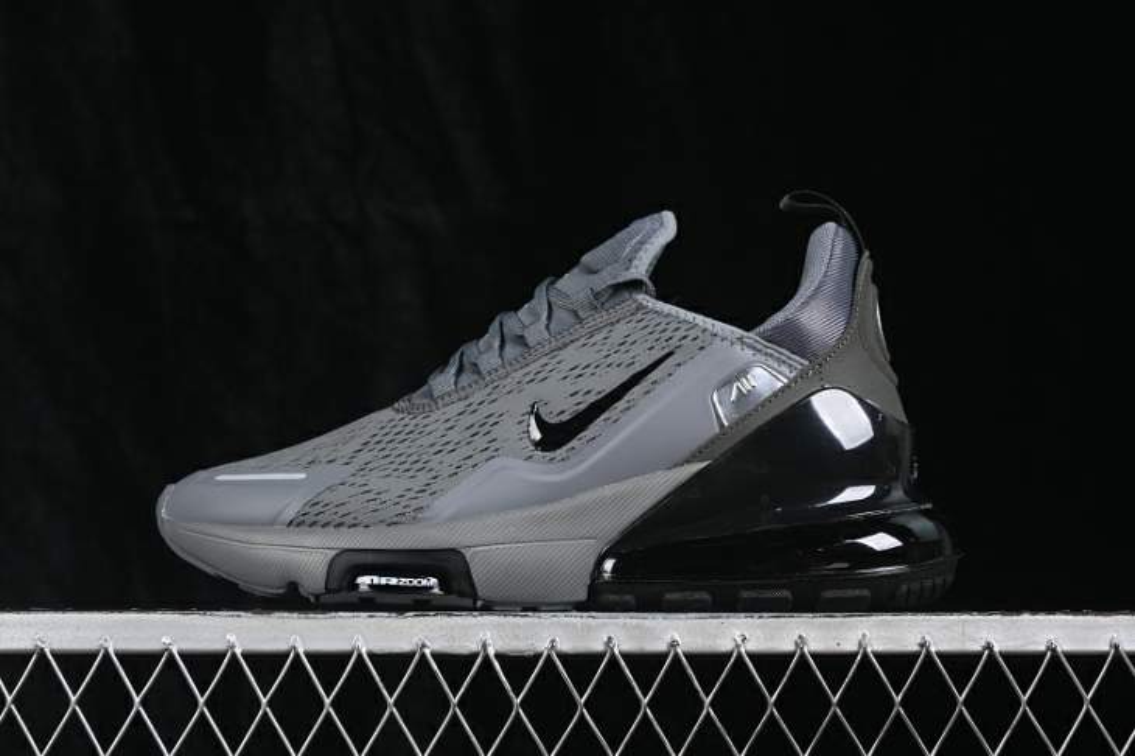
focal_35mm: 75
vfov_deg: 18.2
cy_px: 378
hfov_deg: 27.0
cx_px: 568
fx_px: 2363
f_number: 6.3
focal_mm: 50
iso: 160
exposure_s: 1/60
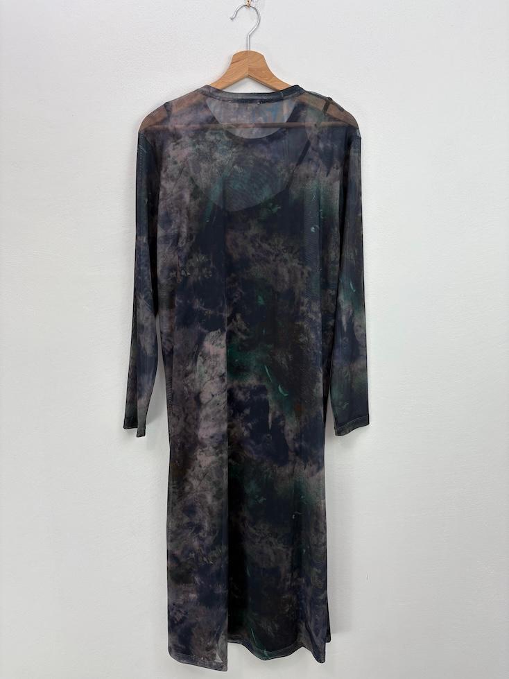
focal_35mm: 26
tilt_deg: -10.0
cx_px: 254
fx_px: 510
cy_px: 340
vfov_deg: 67.3
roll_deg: -0.1
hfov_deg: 53.1
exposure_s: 1/100
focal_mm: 5.96
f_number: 1.6
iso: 50
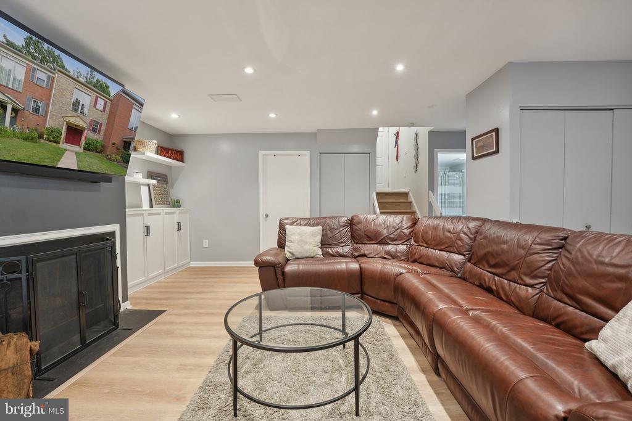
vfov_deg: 81.2
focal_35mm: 14
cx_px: 316
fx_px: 246
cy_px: 210
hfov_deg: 104.2
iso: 160
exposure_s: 1/2
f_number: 7.1
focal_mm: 14
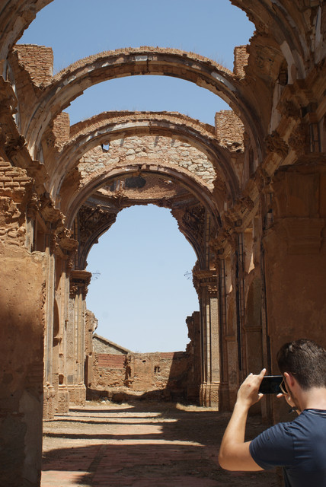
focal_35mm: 42
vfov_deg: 46.4
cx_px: 163
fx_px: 569
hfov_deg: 32.0
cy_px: 244
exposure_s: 1/125
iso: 100
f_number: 10
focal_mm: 28
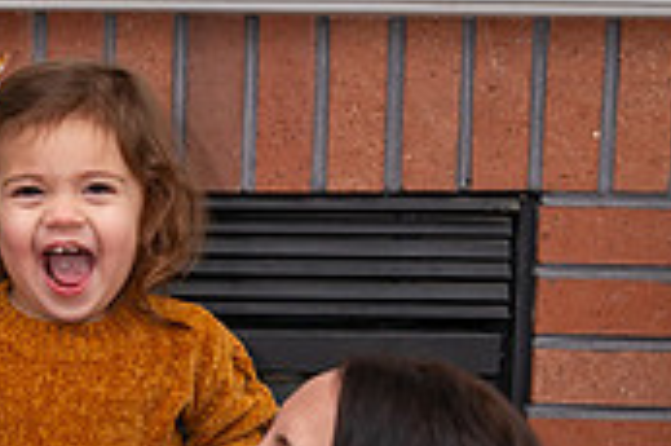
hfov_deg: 19.1
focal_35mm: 104
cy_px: 516
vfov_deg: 12.9
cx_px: -16
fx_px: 1937
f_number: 4
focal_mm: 31
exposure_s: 1/125
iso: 200
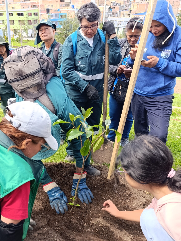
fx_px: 216
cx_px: 59
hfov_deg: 44.7
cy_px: 121
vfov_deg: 58.3
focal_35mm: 31
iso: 80
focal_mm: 6.14
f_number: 1.6
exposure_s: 1/120
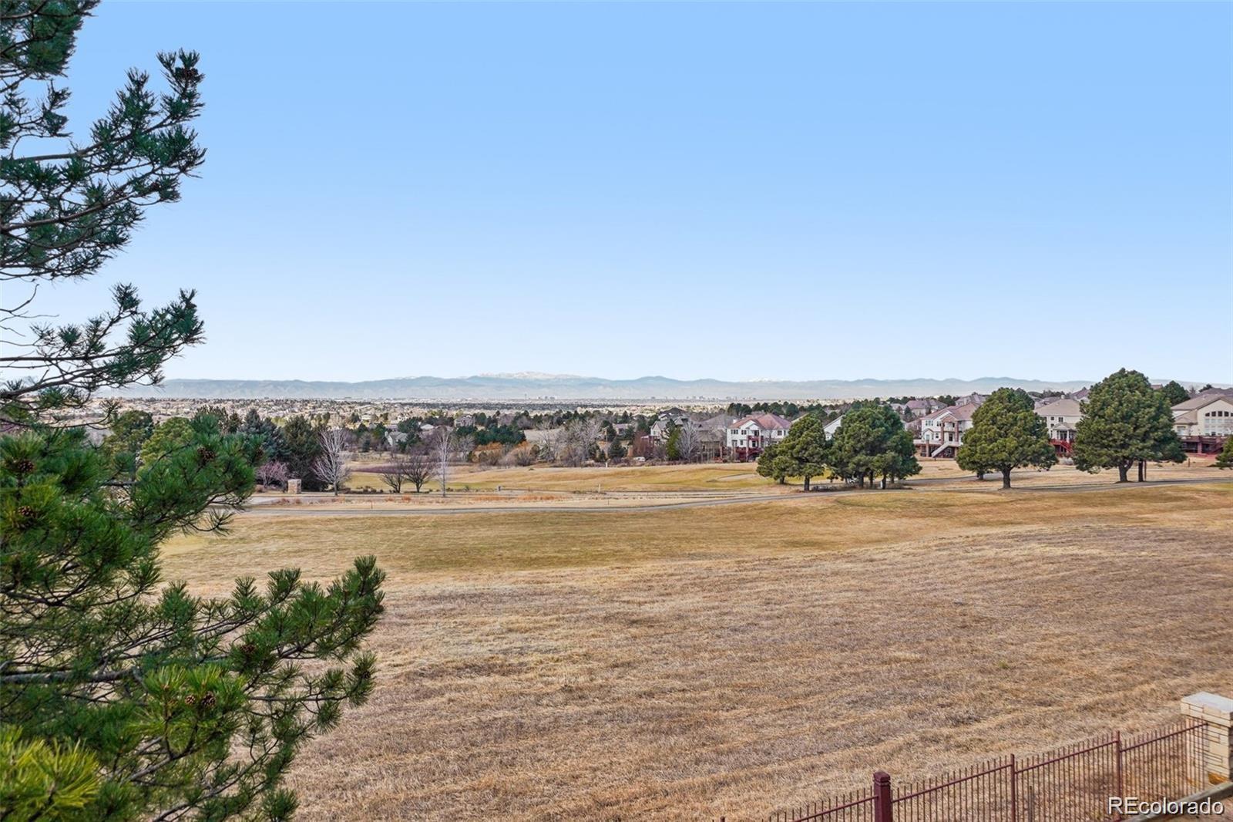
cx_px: 616
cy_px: 411
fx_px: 856
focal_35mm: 25
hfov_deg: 71.5
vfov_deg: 51.3
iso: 100
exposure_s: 1/200
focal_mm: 17
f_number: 8
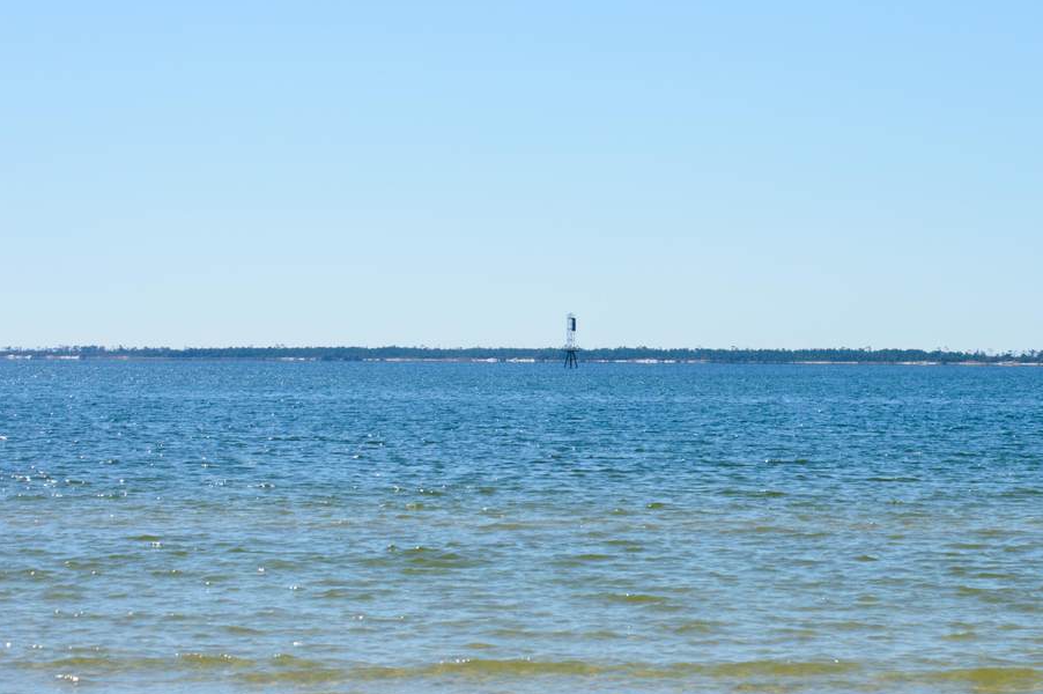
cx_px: 738
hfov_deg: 16.9
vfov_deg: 11.3
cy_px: 433
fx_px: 3503
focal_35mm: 121
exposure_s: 1/640
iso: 100
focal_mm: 55
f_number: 8
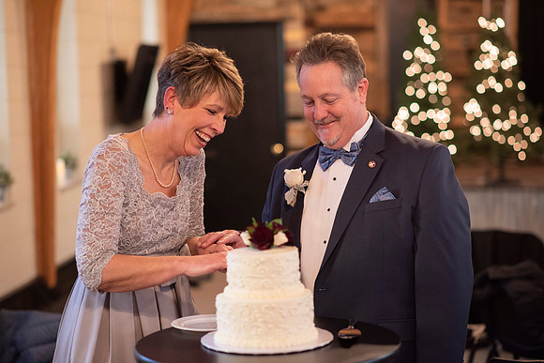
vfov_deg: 16.1
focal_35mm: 85
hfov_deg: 23.9
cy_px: 182
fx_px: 1285
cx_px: 272
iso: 1000
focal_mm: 85
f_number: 2.2
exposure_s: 1/200
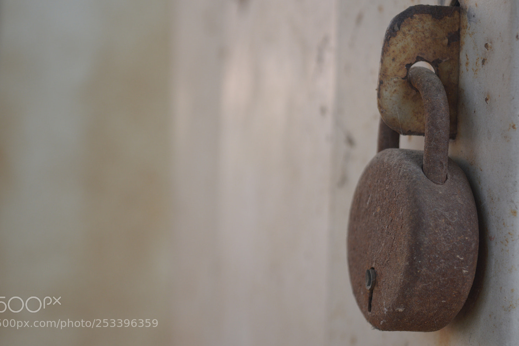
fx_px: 1081
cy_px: 163
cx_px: 256
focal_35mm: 75
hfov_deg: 27.0
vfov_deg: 18.2
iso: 400
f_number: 5
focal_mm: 46
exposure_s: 1/250
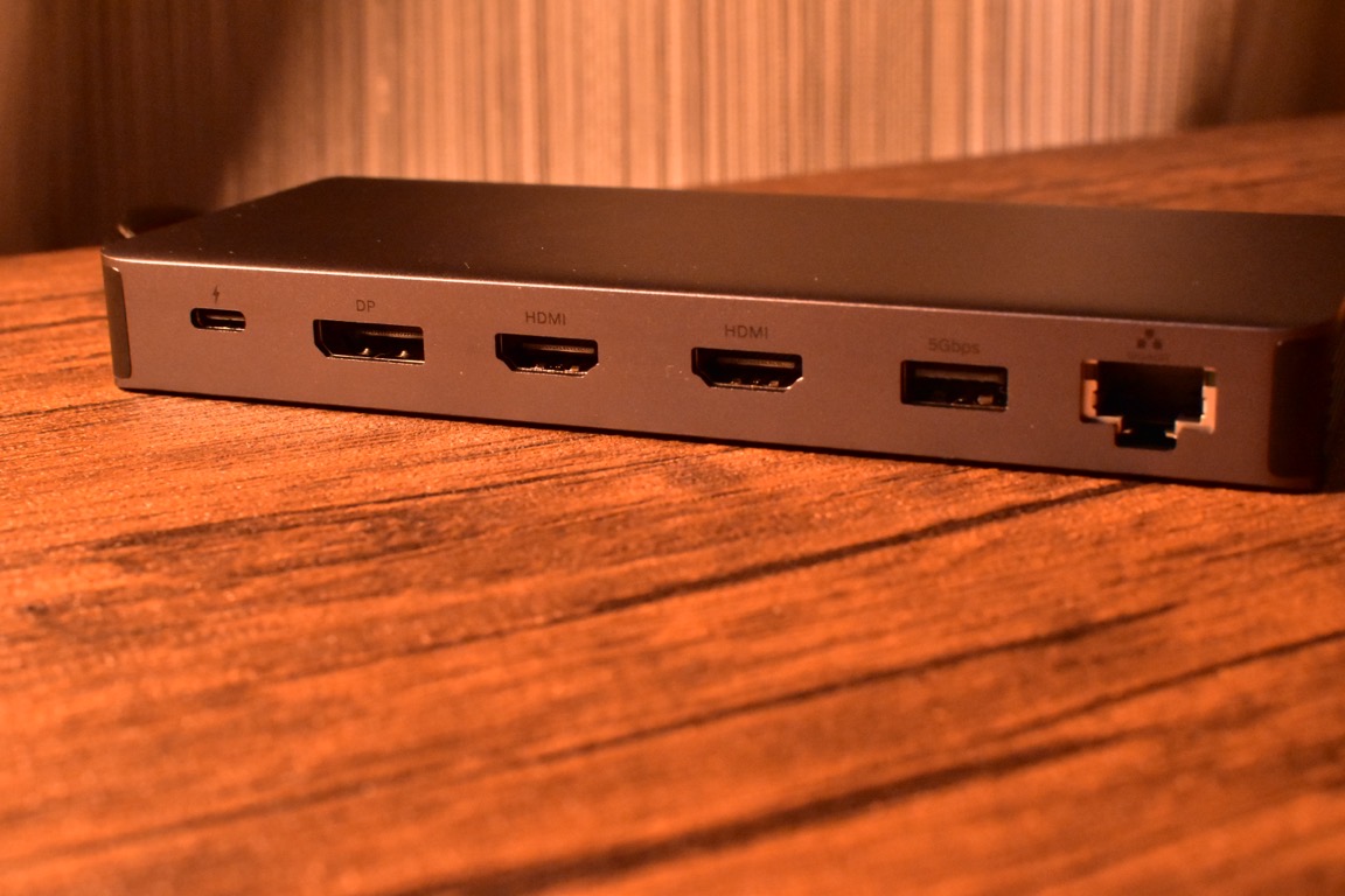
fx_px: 1961
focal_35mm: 52
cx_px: 672
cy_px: 448
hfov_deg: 37.9
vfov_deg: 25.8
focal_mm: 35
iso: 6400
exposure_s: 1/40
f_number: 10
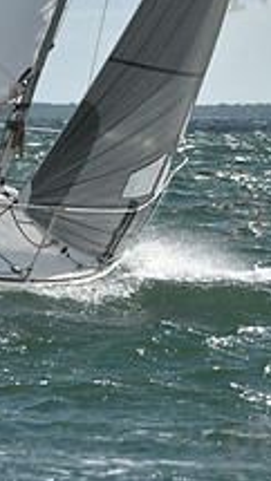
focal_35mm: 537
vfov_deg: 4.0
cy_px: 102
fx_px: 6857
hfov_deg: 2.3
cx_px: 110
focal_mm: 190
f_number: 11
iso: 250
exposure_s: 1/1000
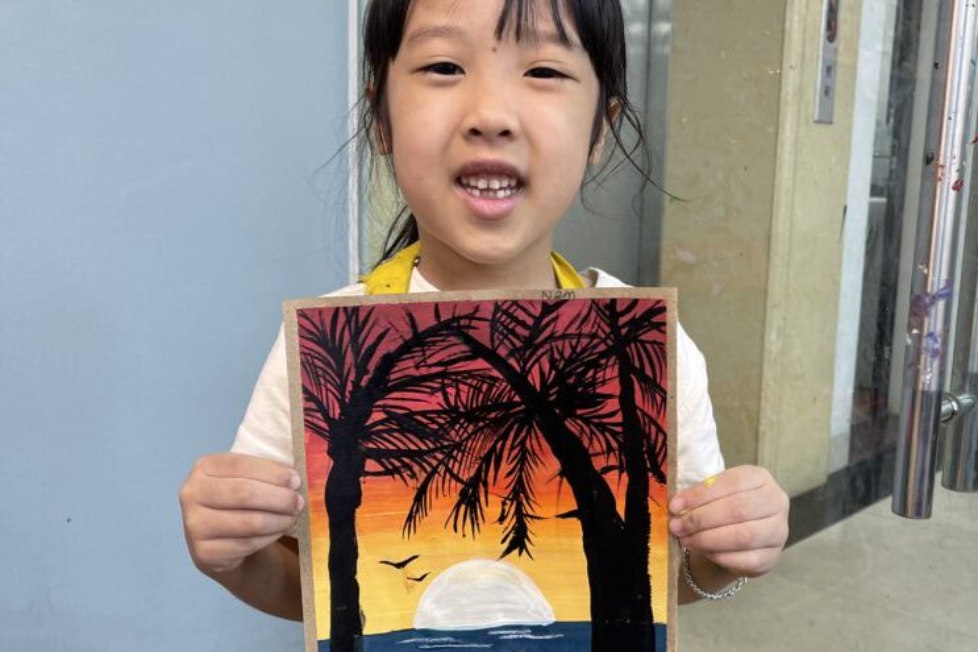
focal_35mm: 35
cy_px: 317
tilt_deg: -9.3
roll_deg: -0.9
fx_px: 951
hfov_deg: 54.4
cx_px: 492
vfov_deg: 37.8
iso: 100
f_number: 1.6
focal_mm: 5.1
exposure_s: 1/100
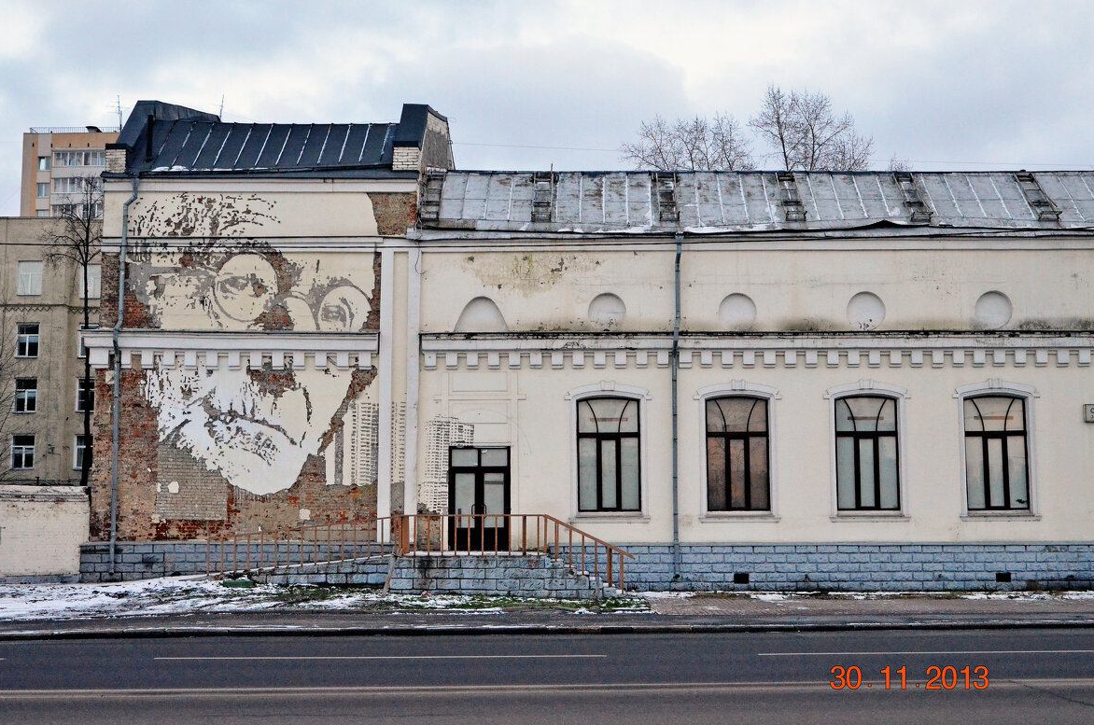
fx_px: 1304
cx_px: 535
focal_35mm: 43
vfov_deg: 31.1
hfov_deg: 45.5
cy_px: 363
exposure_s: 1/320
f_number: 8
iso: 3200
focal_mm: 28
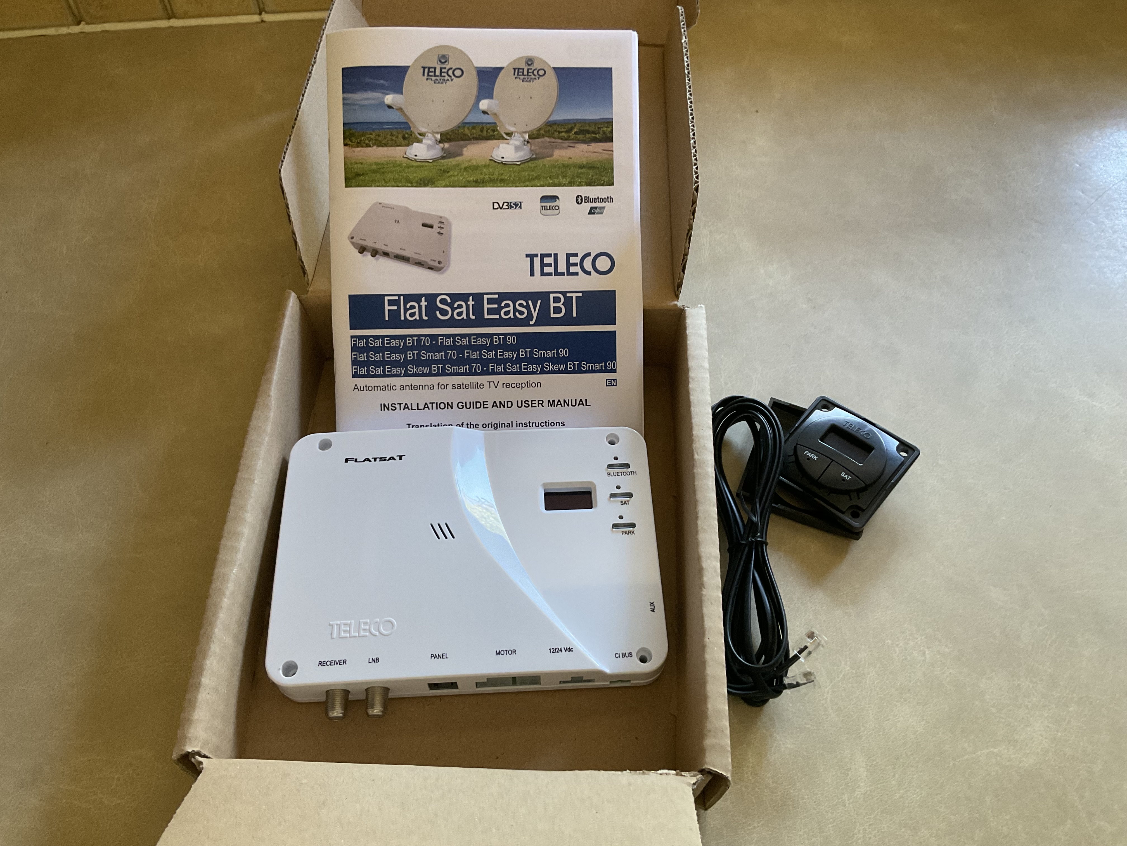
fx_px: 944
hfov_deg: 61.7
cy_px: 423
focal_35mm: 29
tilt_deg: -58.0
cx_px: 564
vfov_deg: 48.2
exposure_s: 1/60
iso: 160
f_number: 1.8
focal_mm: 3
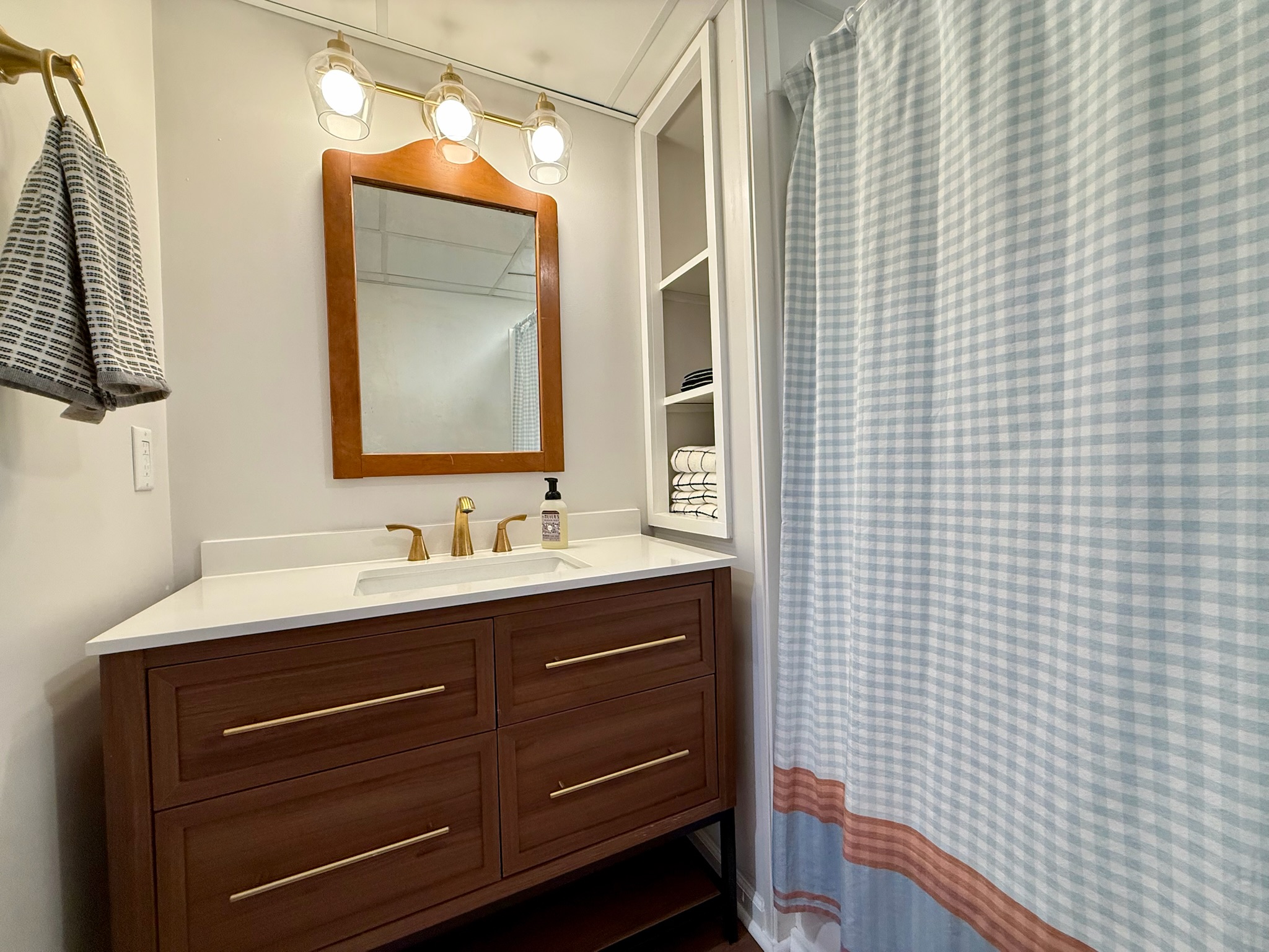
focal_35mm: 14
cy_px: 476
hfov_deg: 102.1
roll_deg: +1.7
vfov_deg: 85.7
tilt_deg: -0.8
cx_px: 634
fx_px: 513
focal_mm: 2.22
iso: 320
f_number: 2.2
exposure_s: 1/120
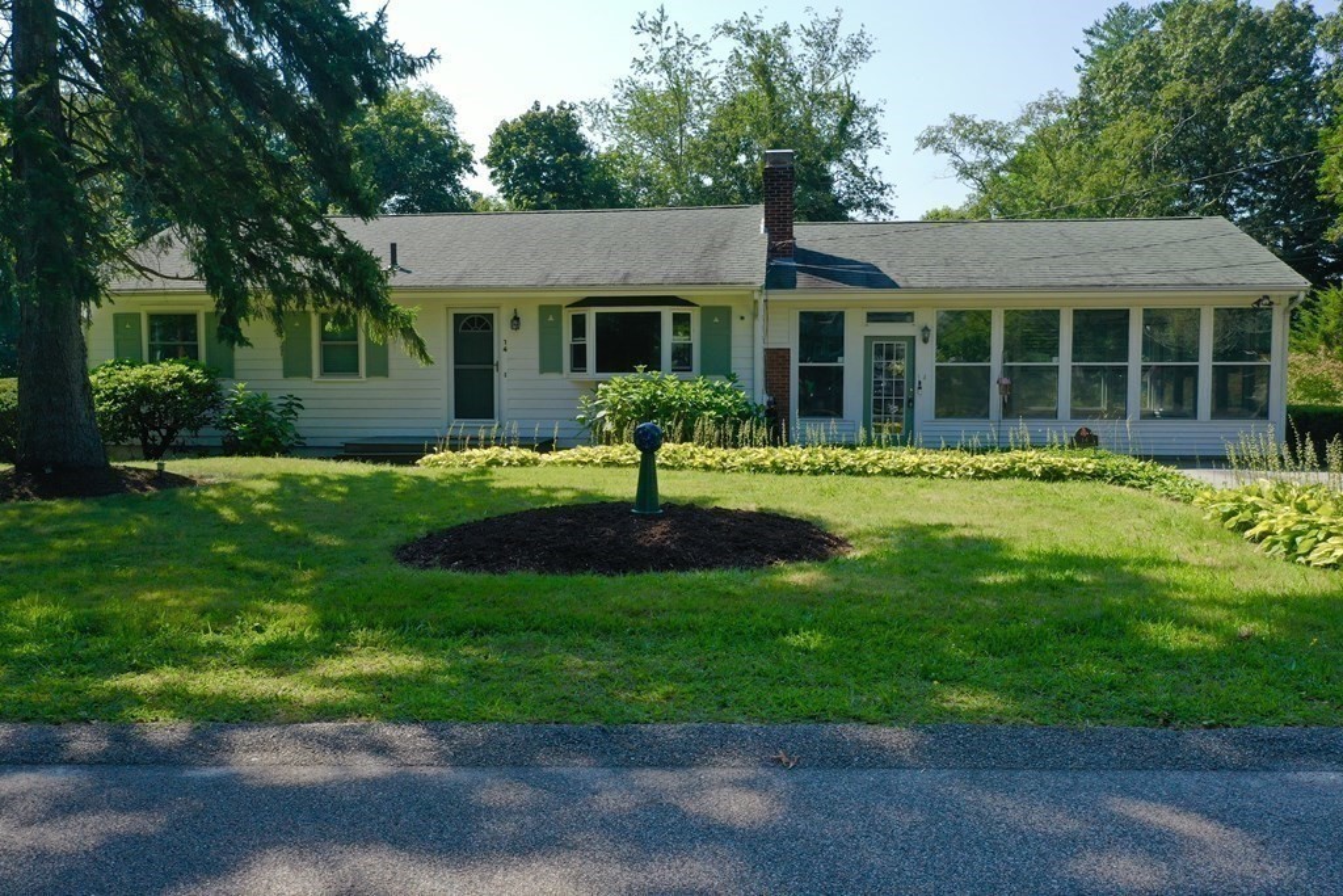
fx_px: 1045
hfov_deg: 65.5
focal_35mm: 28
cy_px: 448
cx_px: 672
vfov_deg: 46.4
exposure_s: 1/320
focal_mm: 10.26
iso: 100
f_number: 5.6
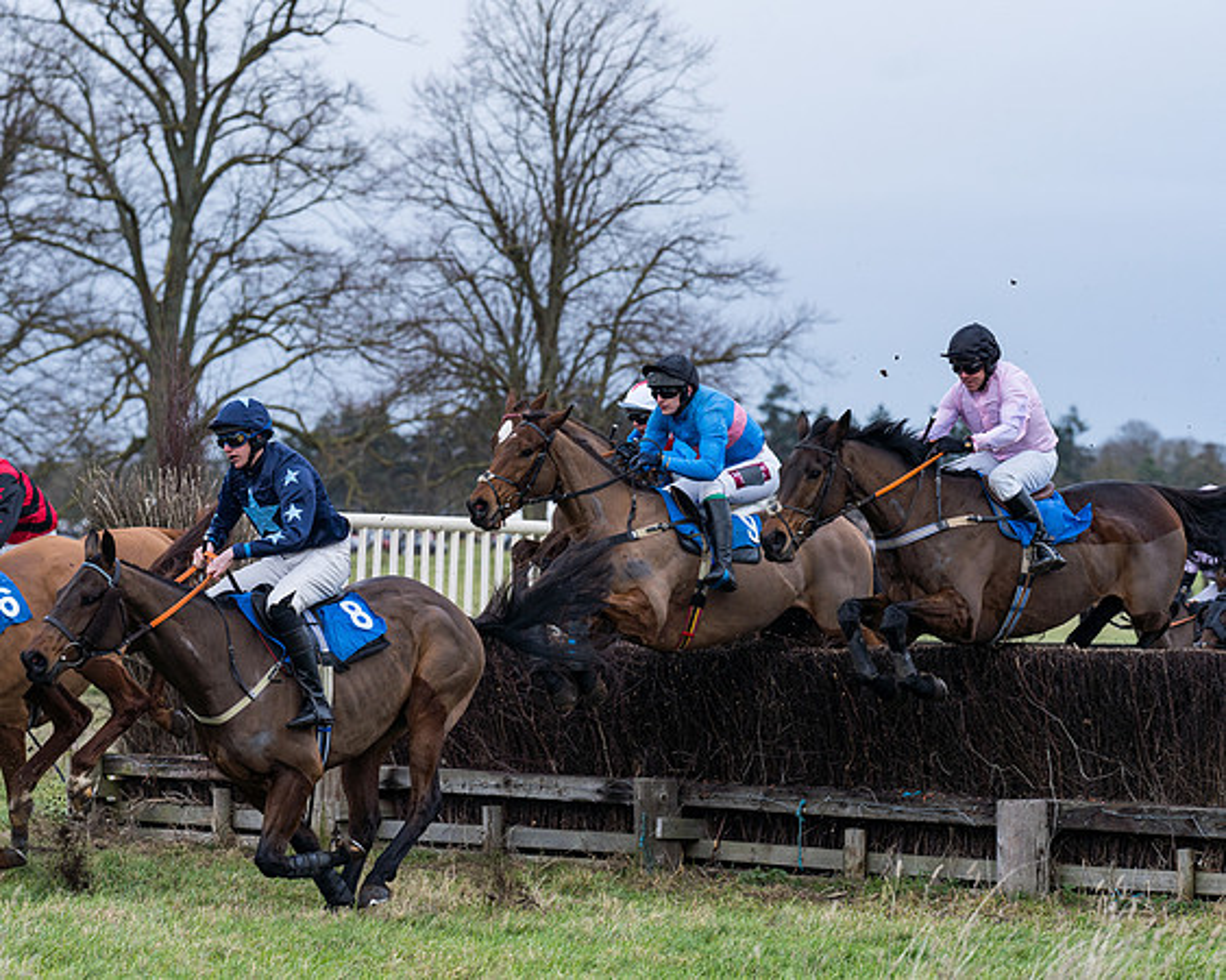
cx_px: 497
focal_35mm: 156
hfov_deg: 12.3
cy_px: 477
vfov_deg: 9.9
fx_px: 5666
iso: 400
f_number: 4.5
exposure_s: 1/1600
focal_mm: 135
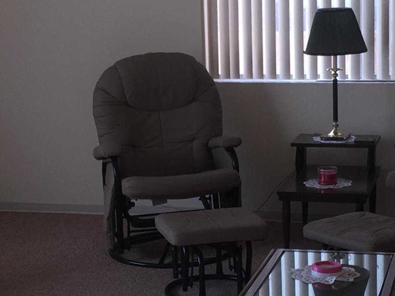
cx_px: 220
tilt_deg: -10.4
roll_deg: +1.0
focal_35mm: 97
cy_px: 162
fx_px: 1107
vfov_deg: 15.2
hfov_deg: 20.2
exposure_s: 1/40
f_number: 2.2
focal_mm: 4.15
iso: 32
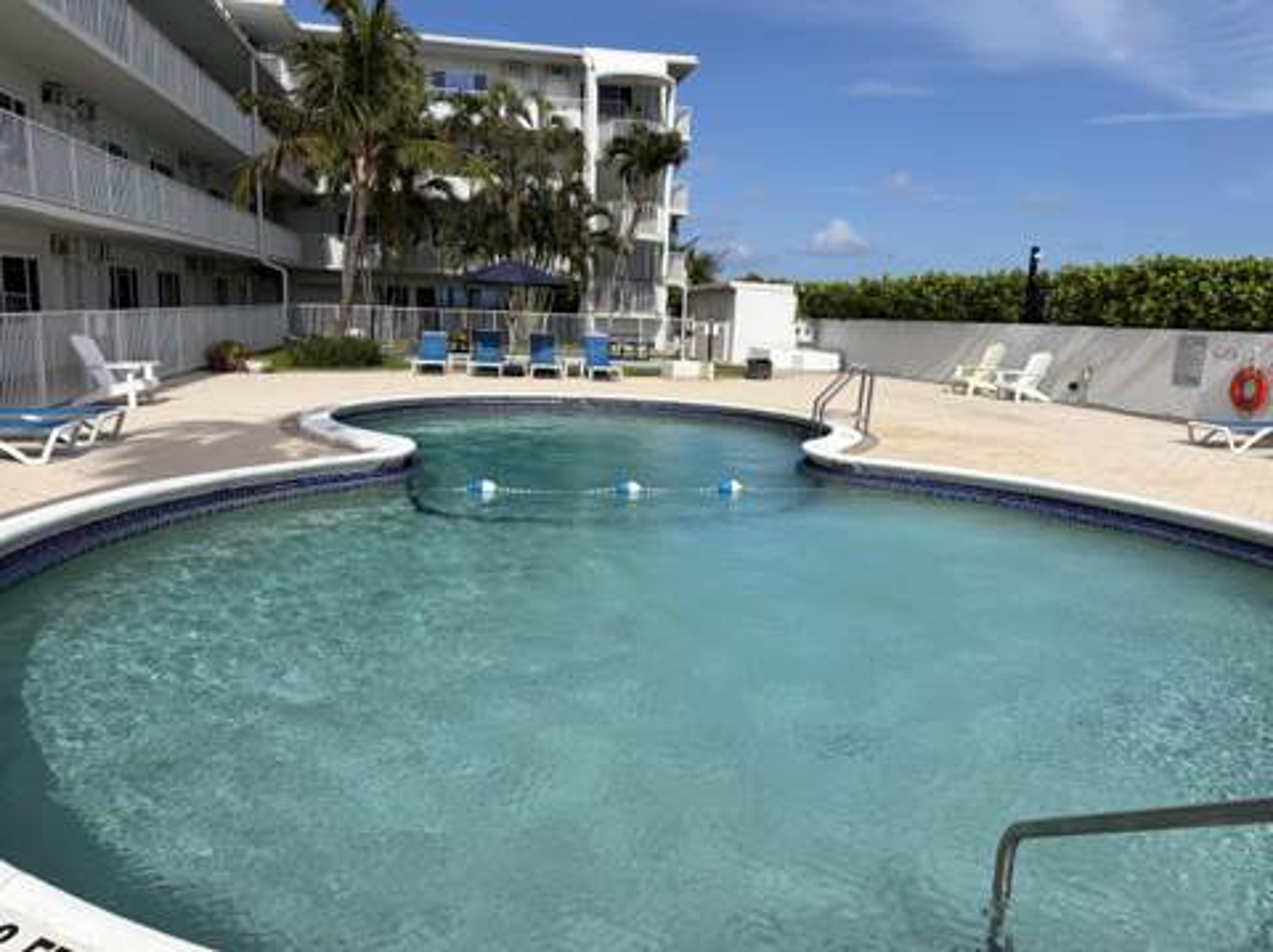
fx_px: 955
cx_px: 636
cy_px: 476
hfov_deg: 67.4
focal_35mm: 26
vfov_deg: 53.0
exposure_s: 1/5348
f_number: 1.6
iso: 50
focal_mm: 5.96
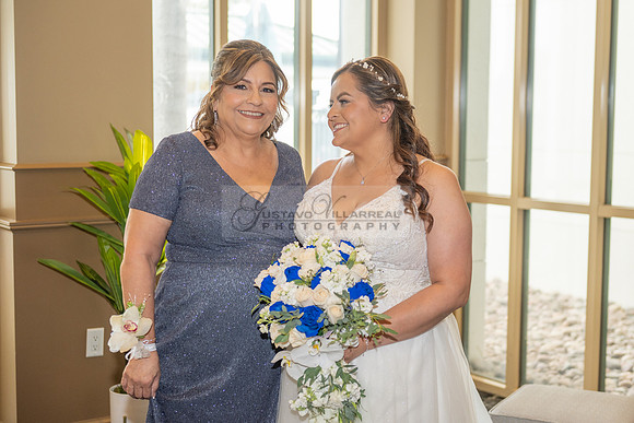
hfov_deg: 35.7
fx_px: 984
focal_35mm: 56
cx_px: 354
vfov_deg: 24.3
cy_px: 208
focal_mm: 50
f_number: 3.2
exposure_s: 1/160
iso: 500
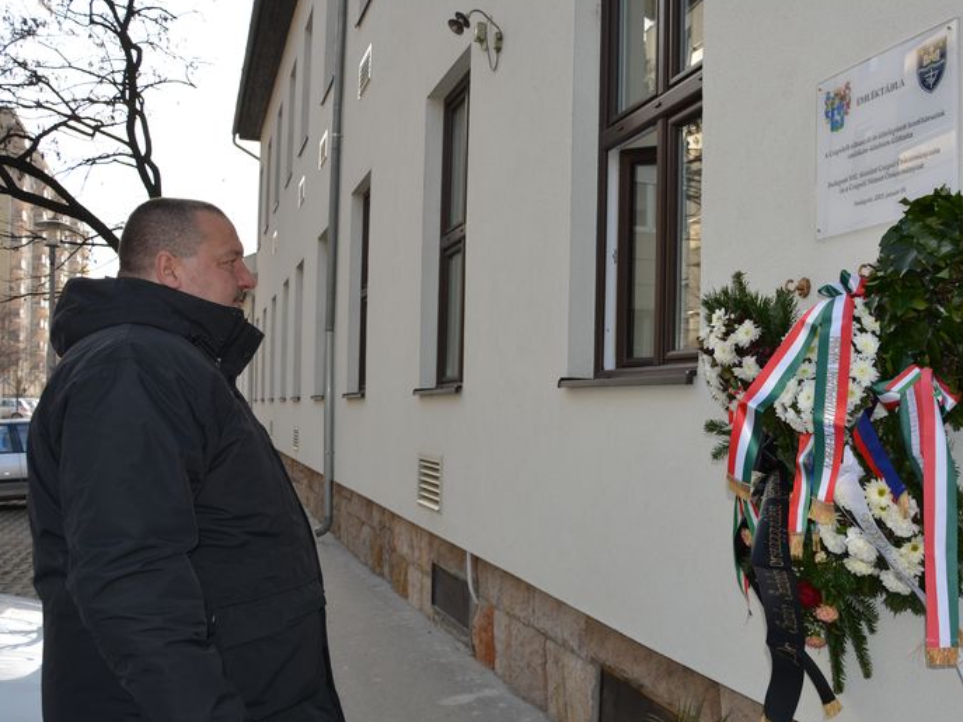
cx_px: 620
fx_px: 946
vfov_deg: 41.7
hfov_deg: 53.2
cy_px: 408
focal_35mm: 34
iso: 100
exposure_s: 1/200
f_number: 5.6
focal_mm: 18
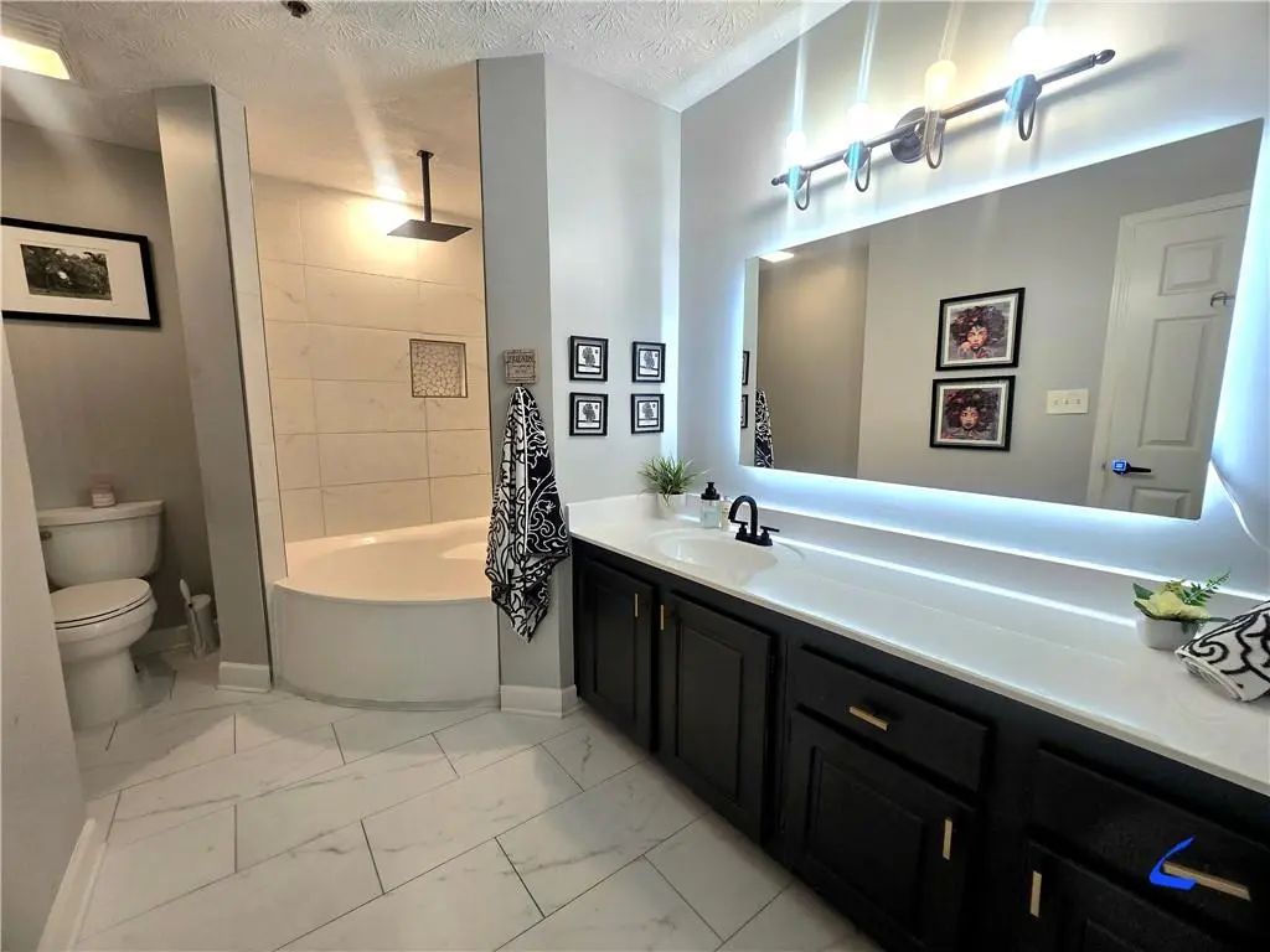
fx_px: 477
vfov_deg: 89.9
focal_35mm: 13
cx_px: 635
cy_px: 476
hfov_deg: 106.2
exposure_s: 1/60.2
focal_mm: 2.2
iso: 80
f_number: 2.2
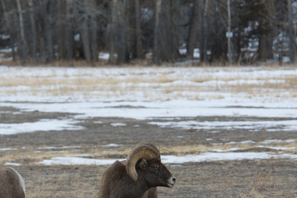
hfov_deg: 4.3
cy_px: 130
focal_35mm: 474
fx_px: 3910
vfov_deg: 2.9
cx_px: 60
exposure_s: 1/350
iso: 400
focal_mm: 180
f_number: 6.3
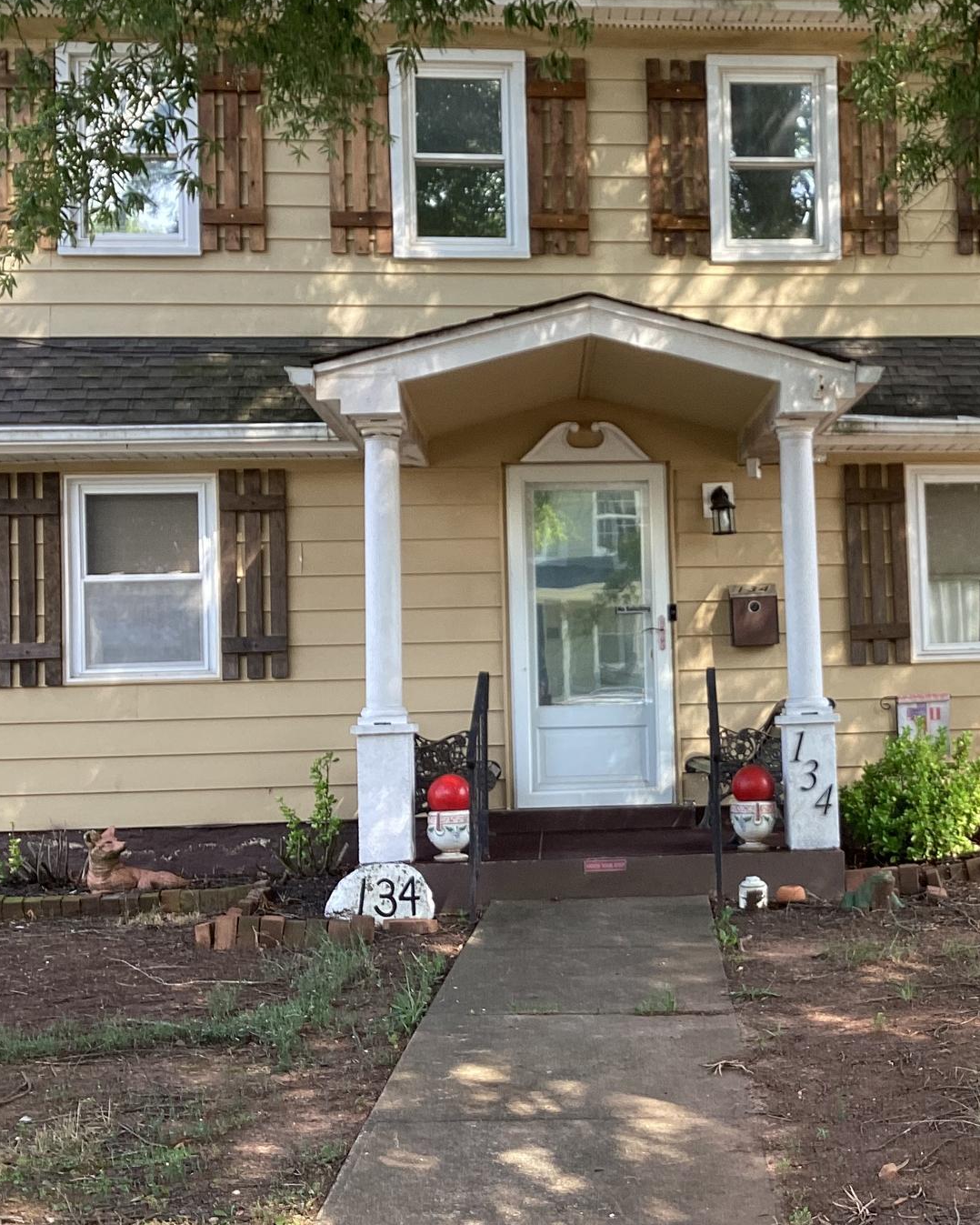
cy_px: 614
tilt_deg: +4.6
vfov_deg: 40.3
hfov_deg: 32.1
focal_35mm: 46
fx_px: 1667
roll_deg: +1.1
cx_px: 736
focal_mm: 3.3
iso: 25
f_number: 2.4
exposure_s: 1/122
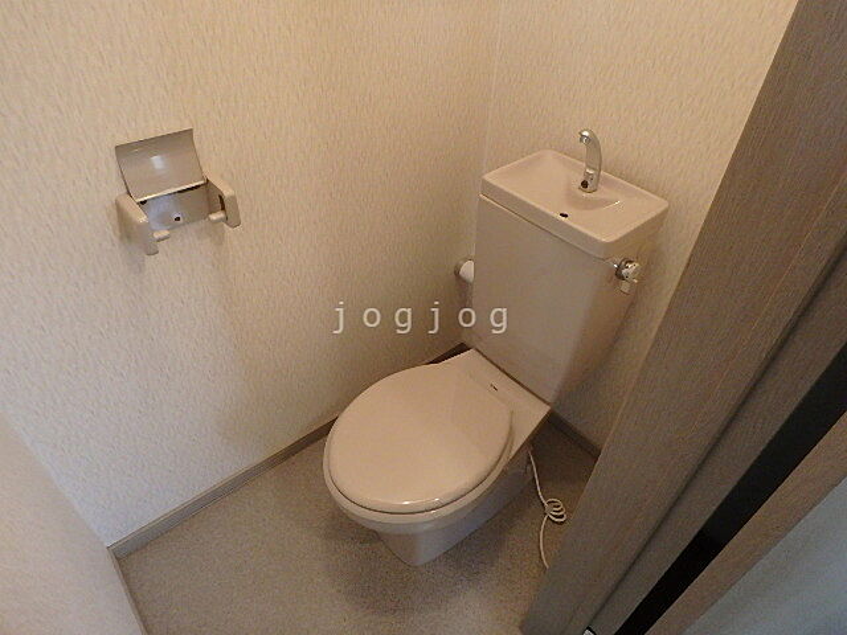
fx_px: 514
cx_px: 424
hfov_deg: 79.0
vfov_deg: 63.4
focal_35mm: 21
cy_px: 318
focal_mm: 3.7
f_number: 3.5
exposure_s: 1/30
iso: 800
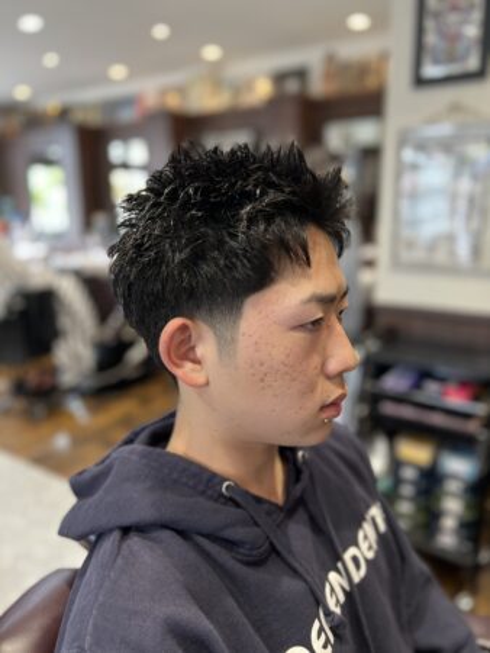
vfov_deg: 67.3
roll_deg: +0.4
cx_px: 245
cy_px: 326
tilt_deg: -13.1
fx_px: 490
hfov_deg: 53.1
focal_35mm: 26
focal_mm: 5.7
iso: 100
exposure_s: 1/100
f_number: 1.5
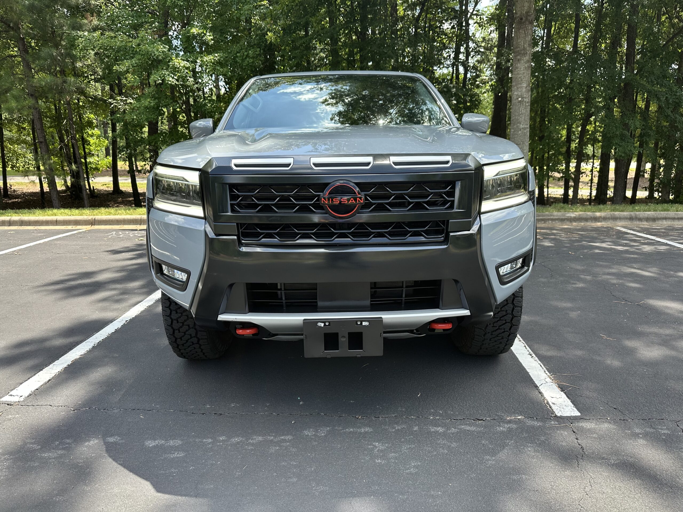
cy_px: 256
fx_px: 474
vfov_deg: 56.8
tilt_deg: -11.3
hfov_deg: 71.6
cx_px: 342
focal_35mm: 24
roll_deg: +0.9
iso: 80
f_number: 1.78
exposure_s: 1/570
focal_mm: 6.86
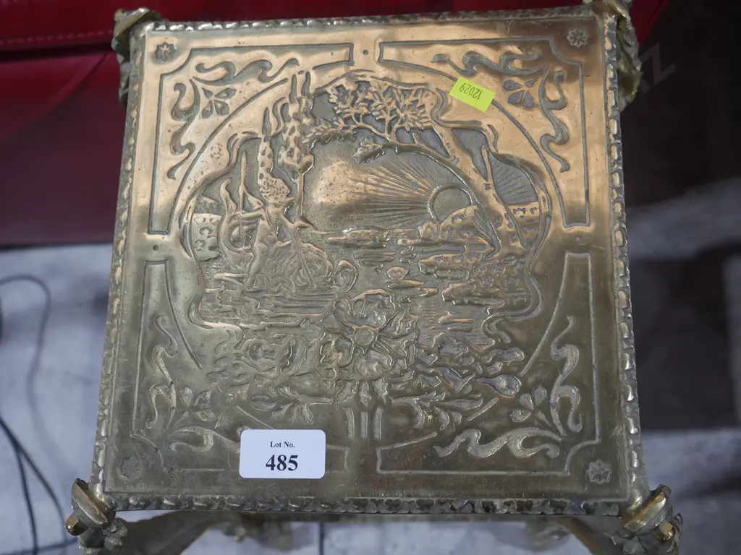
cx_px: 370
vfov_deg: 34.3
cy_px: 278
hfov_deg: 44.8
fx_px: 899
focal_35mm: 42
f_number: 4.6
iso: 640
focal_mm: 21
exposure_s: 1/60
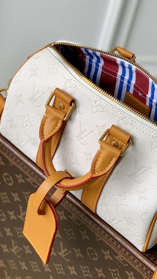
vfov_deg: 23.6
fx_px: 666
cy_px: 106
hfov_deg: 13.4
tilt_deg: -39.2
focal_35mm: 90
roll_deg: -16.2
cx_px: 104
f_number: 2.4
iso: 16
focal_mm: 6
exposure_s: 1/218
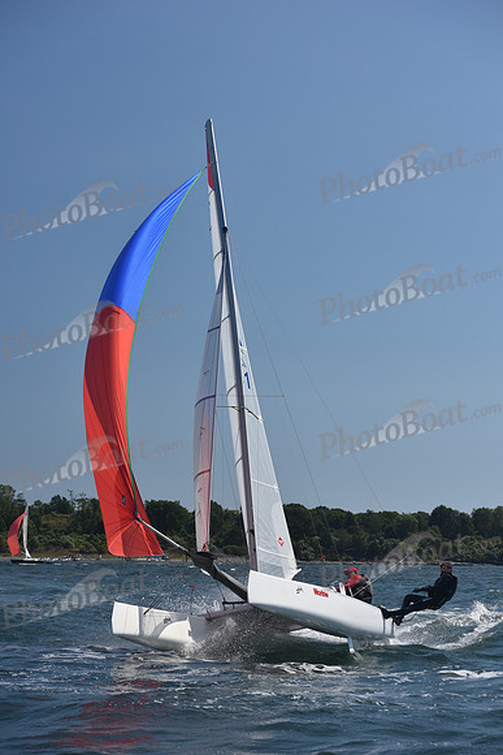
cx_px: 252
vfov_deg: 28.8
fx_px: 1466
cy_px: 378
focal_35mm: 70
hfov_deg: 19.5
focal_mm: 70
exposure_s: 1/1250
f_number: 5.6
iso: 250
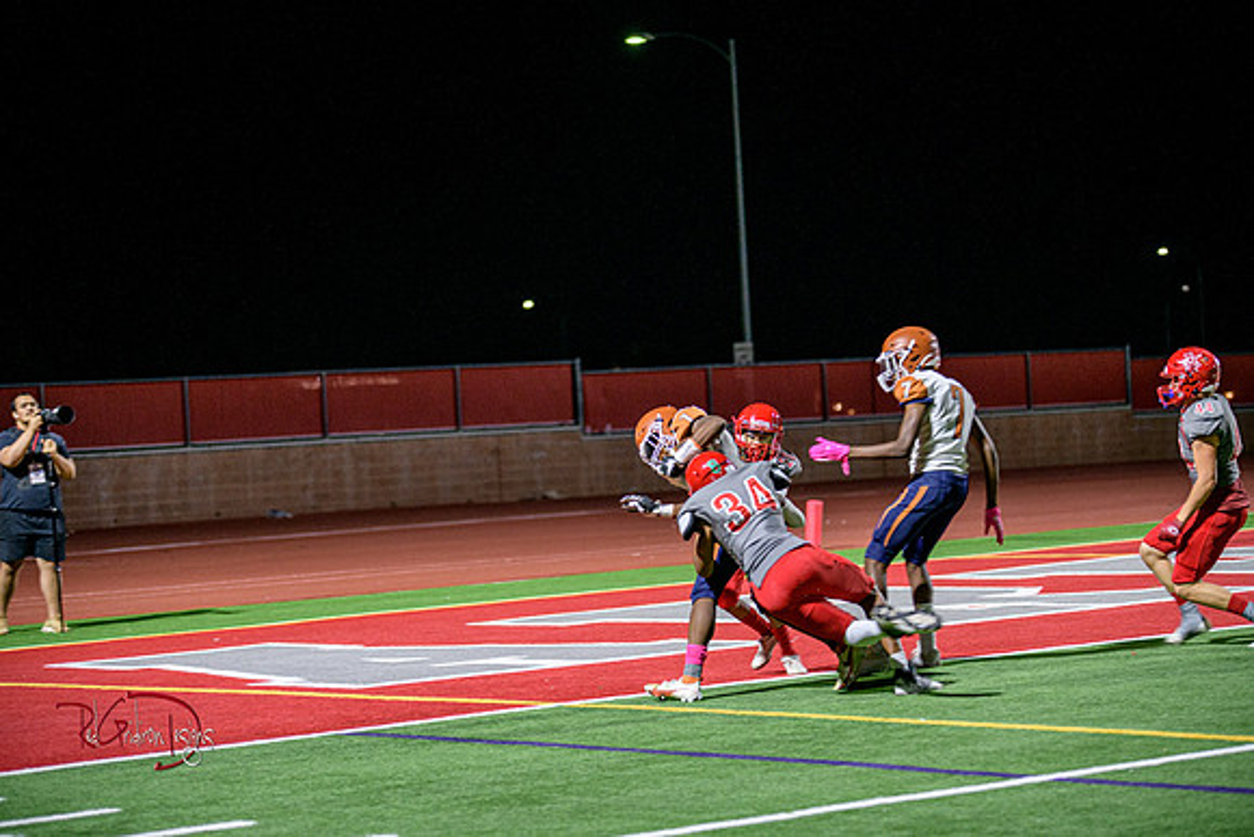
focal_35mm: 110
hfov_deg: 18.6
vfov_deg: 12.5
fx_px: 3832
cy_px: 418
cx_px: 627
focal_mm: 110
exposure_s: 1/250
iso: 1600
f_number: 2.8
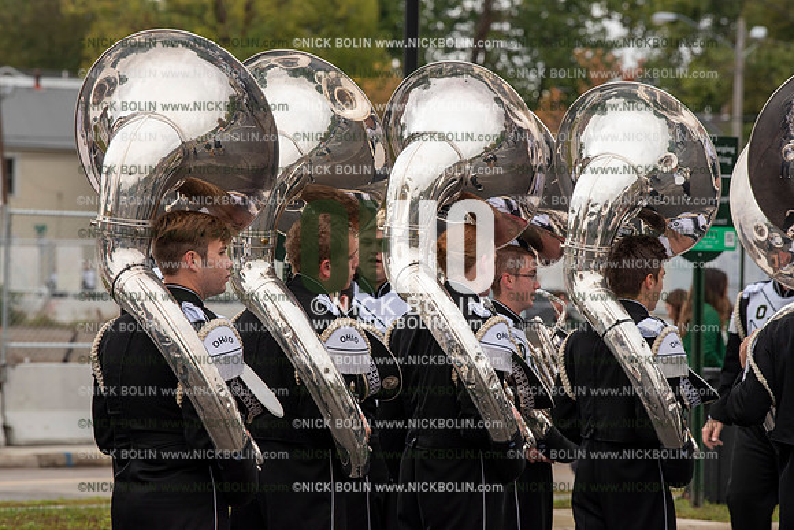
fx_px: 4081
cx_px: 397
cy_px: 265
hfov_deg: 11.1
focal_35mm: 185
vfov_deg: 7.4
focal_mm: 185
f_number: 8
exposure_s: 1/125
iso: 320
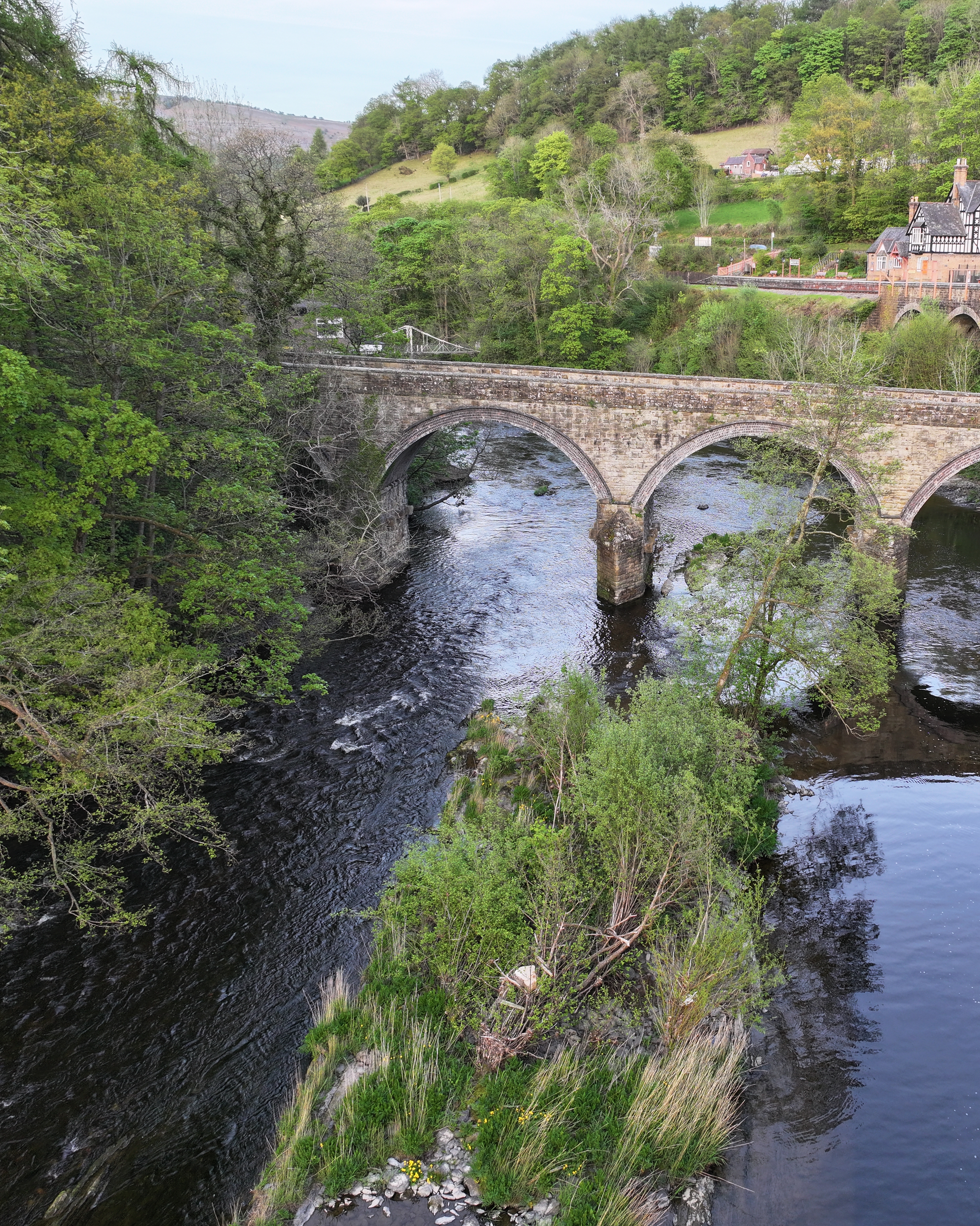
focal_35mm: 32
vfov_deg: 55.7
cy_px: 600
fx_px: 1160
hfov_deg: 44.7
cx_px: 699
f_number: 2.8
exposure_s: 1/30
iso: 100
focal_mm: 12.29
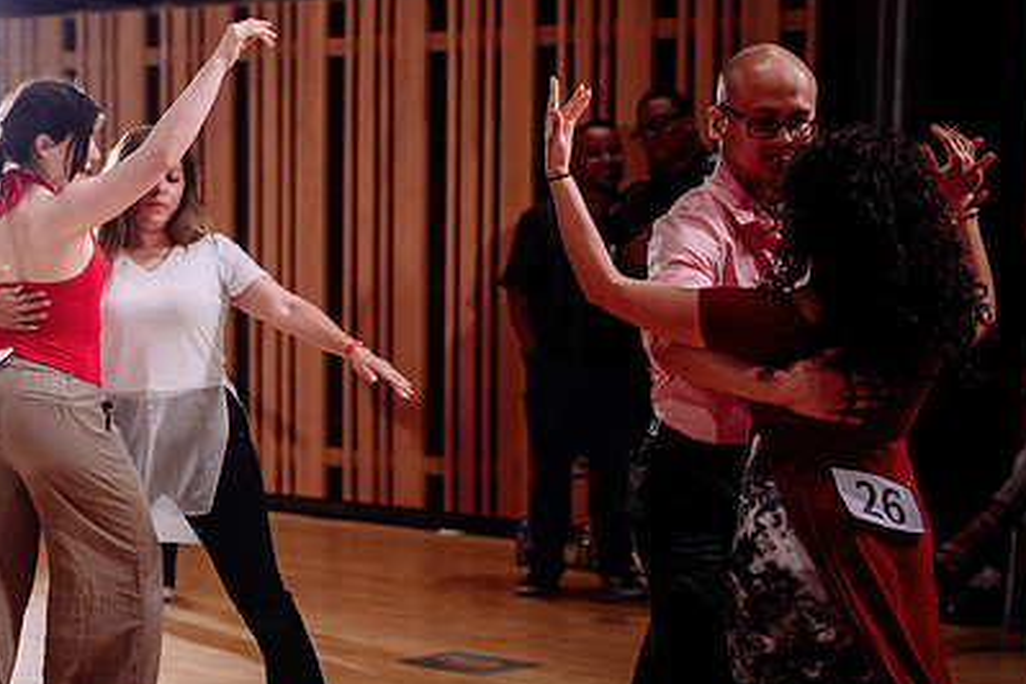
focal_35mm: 93
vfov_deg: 14.7
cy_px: 406
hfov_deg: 21.4
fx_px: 2650
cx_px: 99
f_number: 2
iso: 1250
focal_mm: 48
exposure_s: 1/320
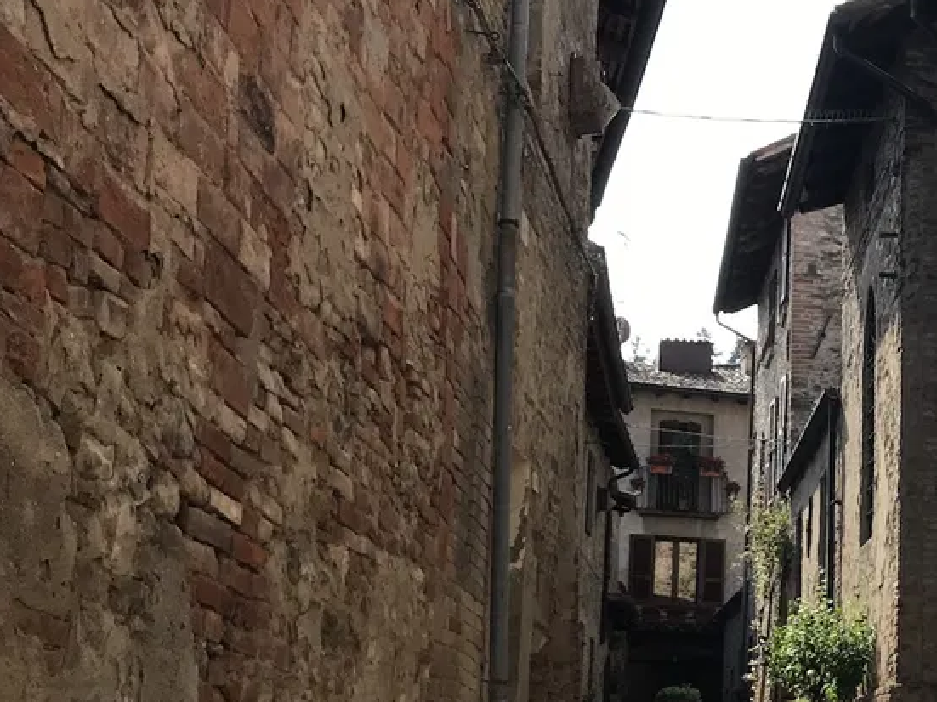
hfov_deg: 29.1
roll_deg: -0.4
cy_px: 479
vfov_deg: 23.9
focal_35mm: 61
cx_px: 991
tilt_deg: +12.1
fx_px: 1651
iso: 20
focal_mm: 3.99
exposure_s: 1/921
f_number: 1.8
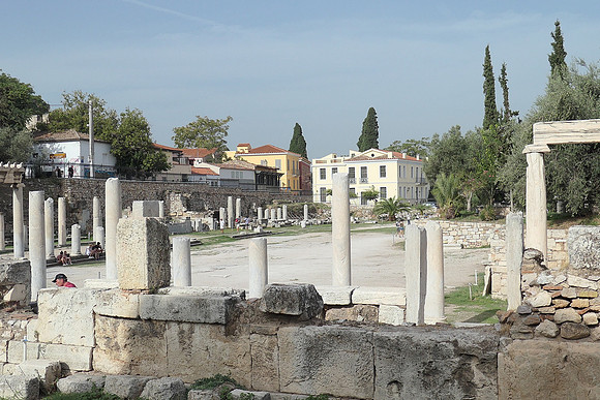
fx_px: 683
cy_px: 200
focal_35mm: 41
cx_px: 300
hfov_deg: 47.4
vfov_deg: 32.6
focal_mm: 10.1
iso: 200
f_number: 4
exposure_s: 1/2500
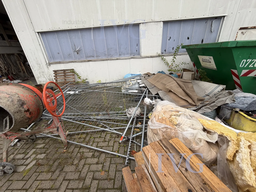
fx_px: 104
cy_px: 96
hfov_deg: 102.1
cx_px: 128
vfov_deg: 85.7
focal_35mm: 14
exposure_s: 1/188
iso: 40
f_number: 2.2
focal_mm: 2.22
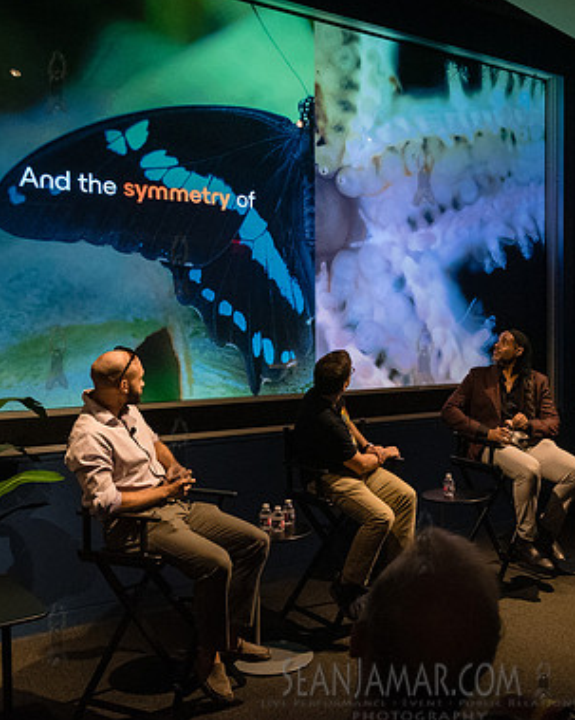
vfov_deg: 46.9
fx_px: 830
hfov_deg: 37.4
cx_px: 423
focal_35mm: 39
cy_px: 356
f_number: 3.5
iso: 6400
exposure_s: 1/200
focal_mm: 26
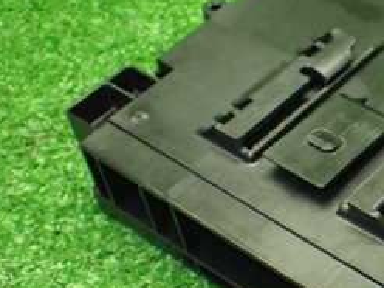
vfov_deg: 16.9
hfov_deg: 21.5
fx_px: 965
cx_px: 404
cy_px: 186
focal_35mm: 87
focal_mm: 6.37
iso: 800
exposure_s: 1/100
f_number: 2.5
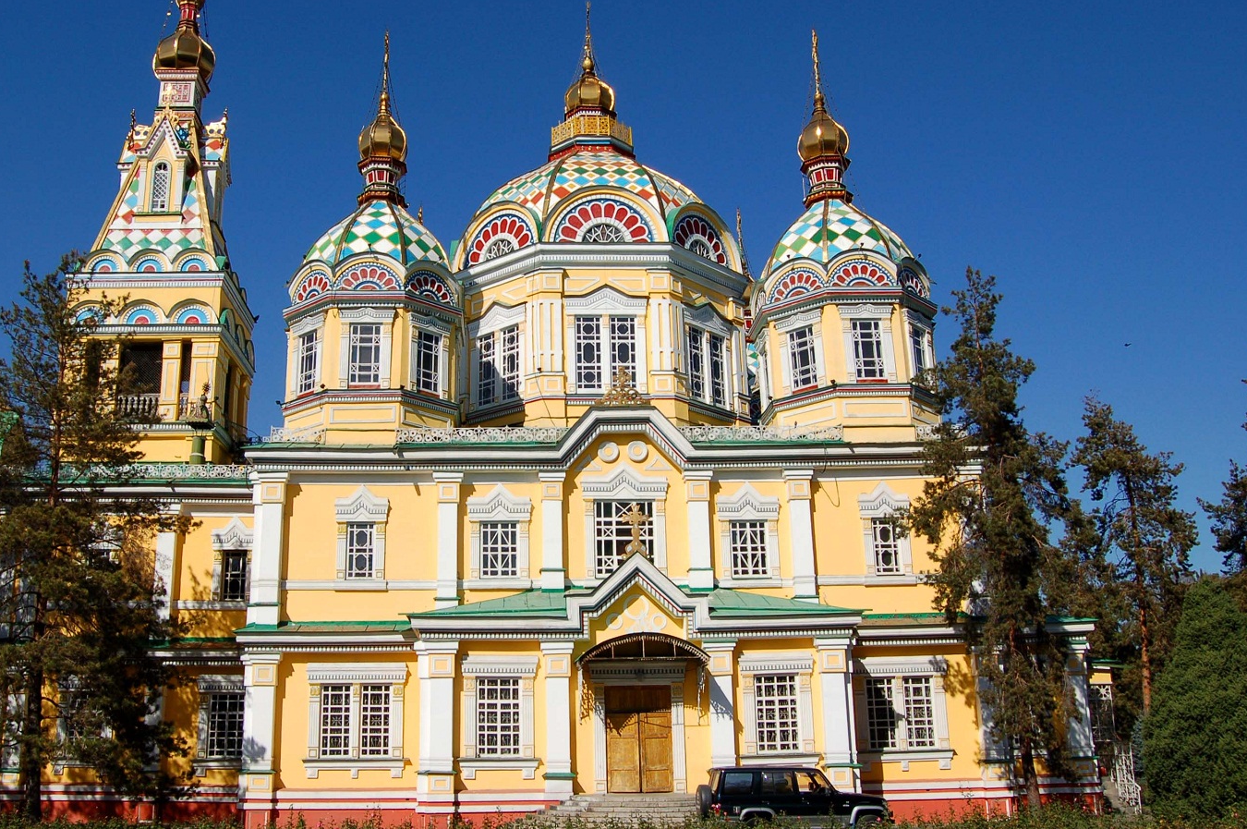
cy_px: 357
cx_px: 549
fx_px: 1107
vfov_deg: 40.9
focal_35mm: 32
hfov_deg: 58.6
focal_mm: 18
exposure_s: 1/400
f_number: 10
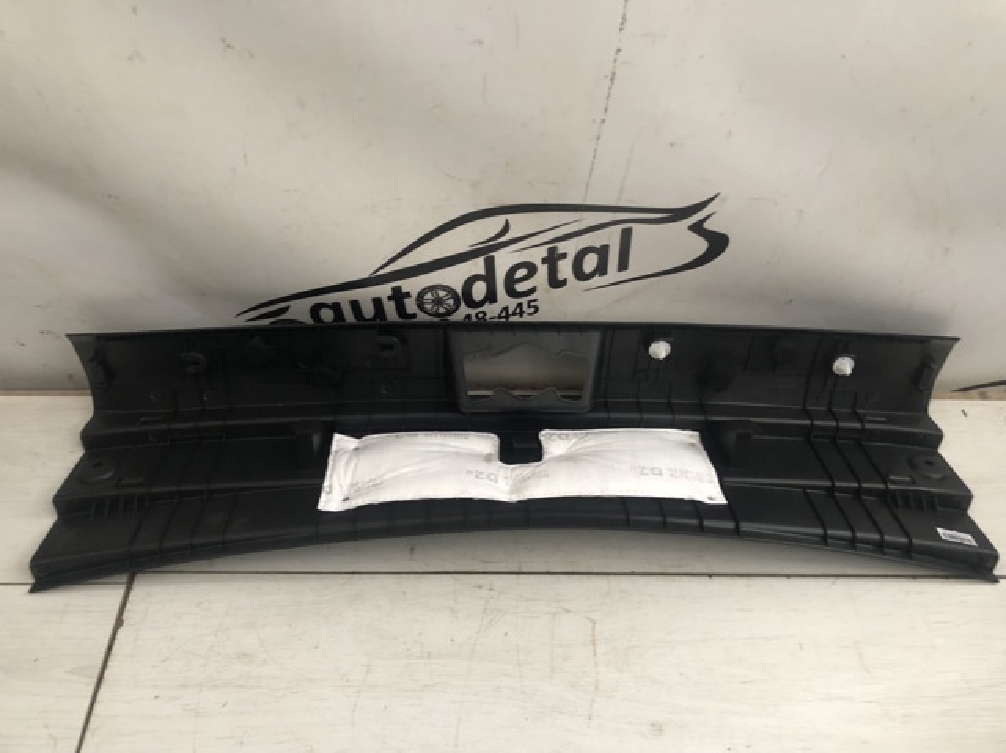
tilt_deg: -50.2
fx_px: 813
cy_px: 376
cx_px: 503
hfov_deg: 63.5
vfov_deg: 49.7
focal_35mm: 28
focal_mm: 3.99
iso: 64
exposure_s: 1/15
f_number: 1.8
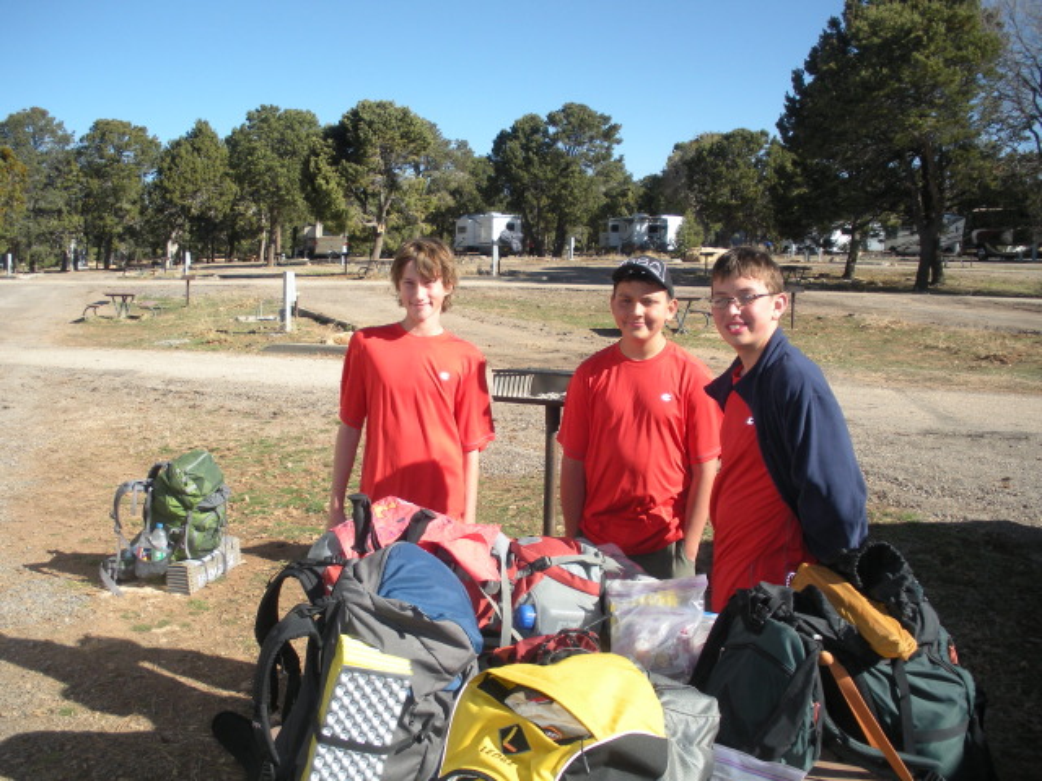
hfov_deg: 51.4
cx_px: 521
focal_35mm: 36
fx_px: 1084
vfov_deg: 39.7
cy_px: 390
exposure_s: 1/585
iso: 88
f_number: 3.5
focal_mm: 6.3
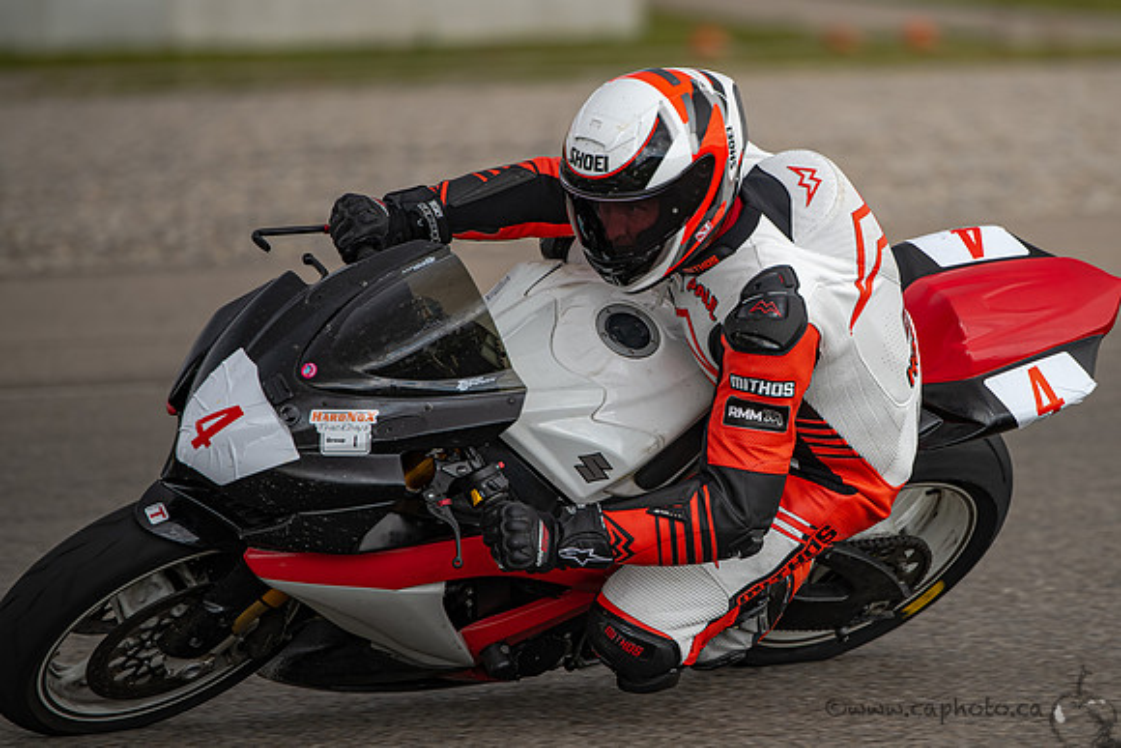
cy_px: 374
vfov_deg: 4.9
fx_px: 8707
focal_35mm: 280
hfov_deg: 7.4
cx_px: 784
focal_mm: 200
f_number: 2.8
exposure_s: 1/1250
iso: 100
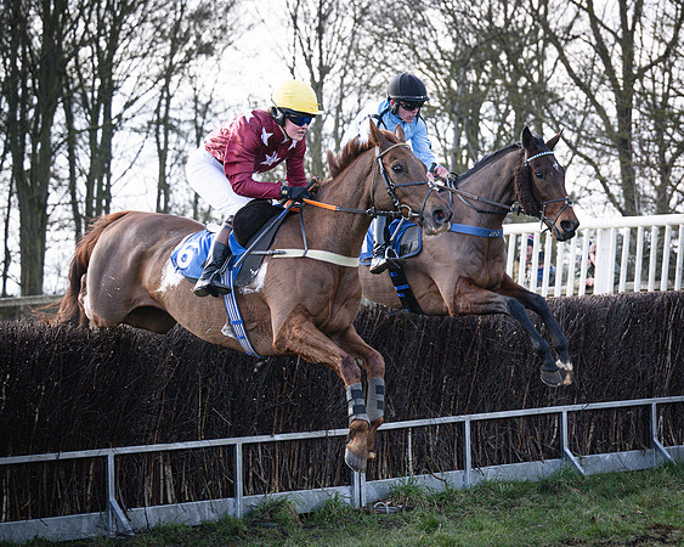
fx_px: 2410
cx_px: 535
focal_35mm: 119
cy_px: 286
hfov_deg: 16.1
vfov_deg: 12.9
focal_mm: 70
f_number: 3.2
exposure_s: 1/1600
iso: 400
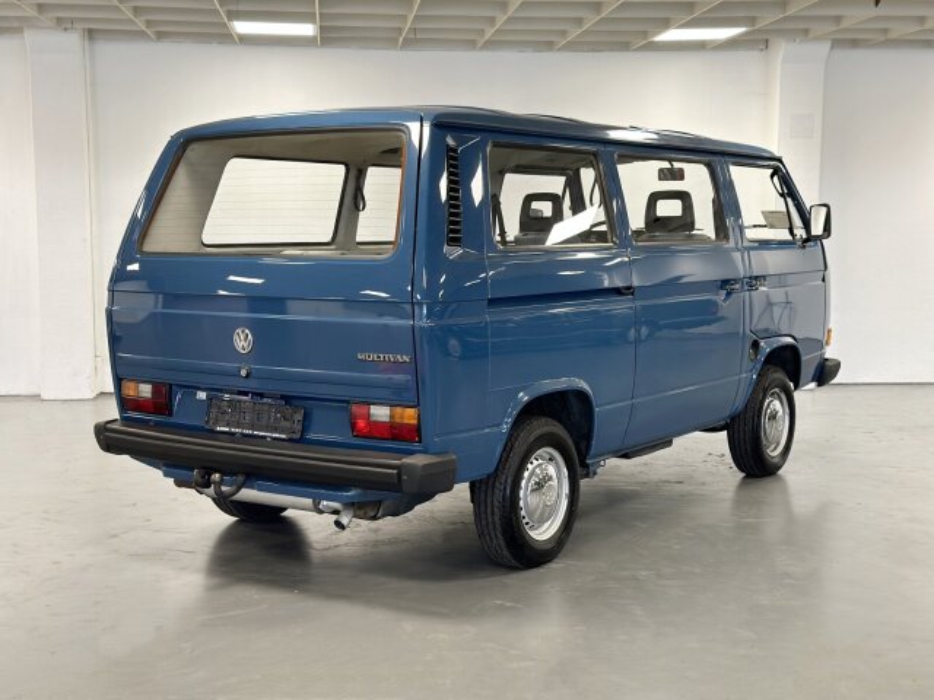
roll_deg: +0.0
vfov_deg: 30.3
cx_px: 467
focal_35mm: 48
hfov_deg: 39.7
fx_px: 1295
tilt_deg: -5.7
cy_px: 350
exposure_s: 1/60
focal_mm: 6.86
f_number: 1.78
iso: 160
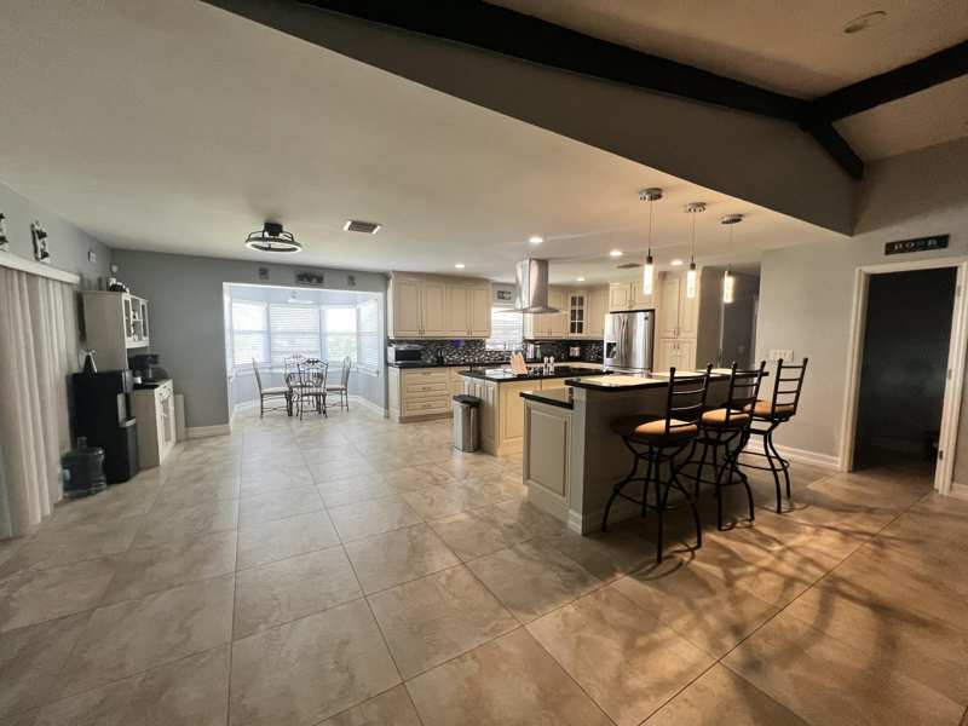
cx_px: 484
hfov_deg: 106.2
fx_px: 364
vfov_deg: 89.9
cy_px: 363
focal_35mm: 13
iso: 250
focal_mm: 1.57
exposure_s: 1/60
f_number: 1.8
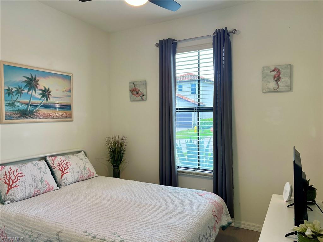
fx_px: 243
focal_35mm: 26
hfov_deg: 67.3
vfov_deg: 53.1
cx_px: 162
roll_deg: +0.4
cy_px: 121
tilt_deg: -2.7
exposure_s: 1/120
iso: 80
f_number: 1.5
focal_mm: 5.7
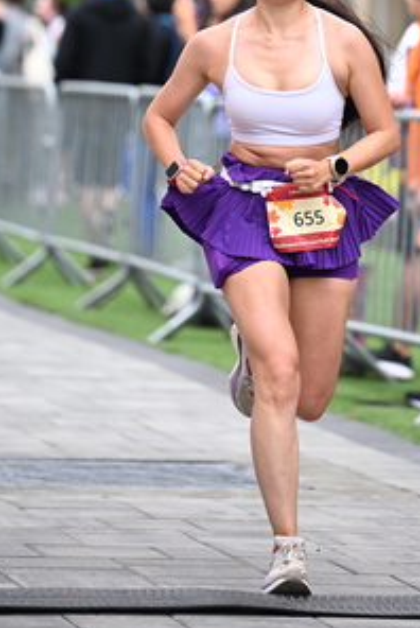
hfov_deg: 5.1
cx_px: 315
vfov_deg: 7.6
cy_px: 55
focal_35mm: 269
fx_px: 4696
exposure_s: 1/2000
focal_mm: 145
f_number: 2.8
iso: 800
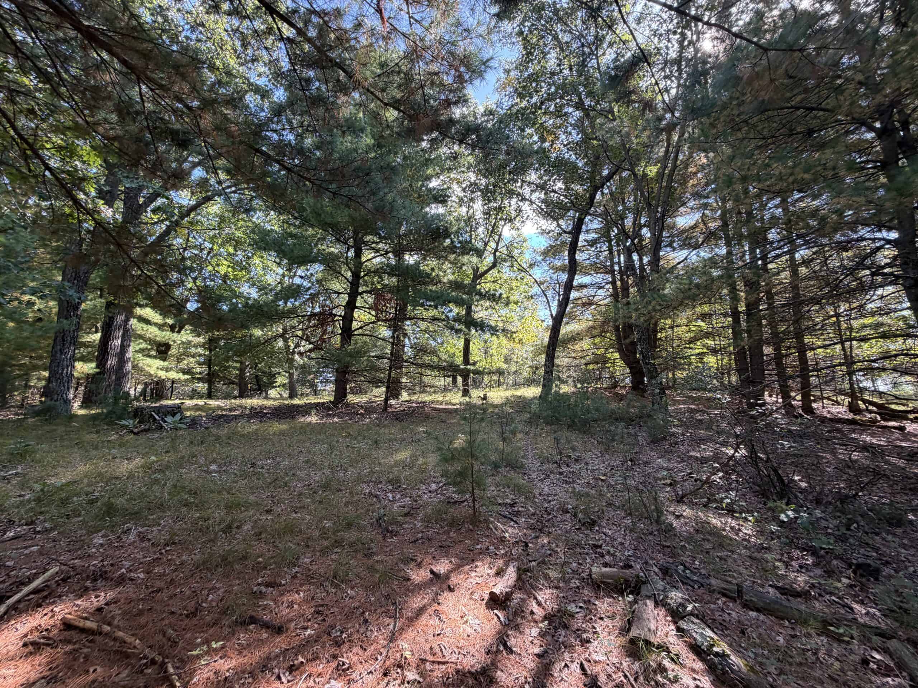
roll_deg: -1.9
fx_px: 371
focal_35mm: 14
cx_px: 459
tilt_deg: +9.5
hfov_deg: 102.1
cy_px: 344
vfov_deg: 85.7
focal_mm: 2.22
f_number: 2.2
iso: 80
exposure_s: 1/121
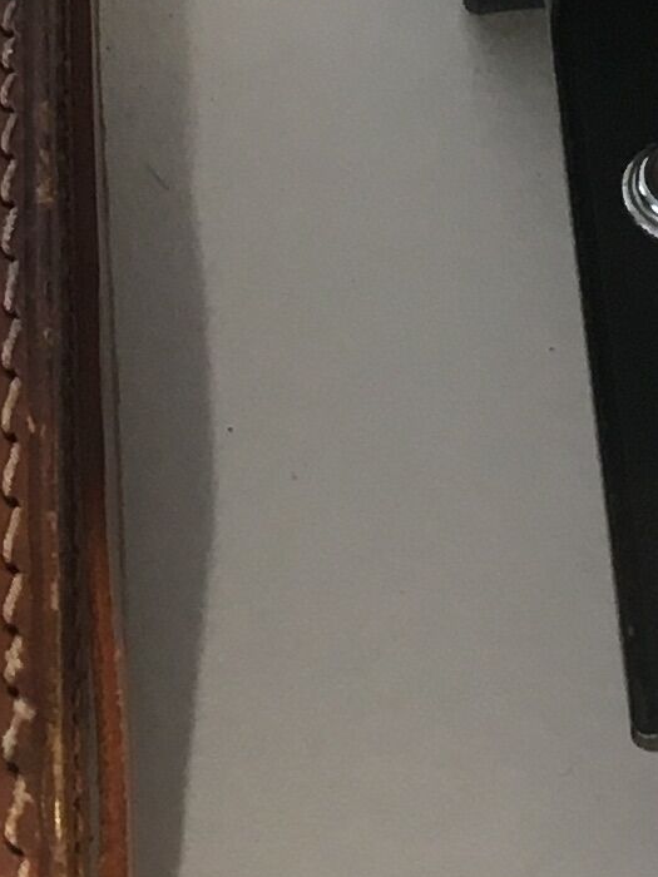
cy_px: -273
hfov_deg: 8.9
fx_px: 4233
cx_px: 249
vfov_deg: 11.5
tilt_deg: -40.1
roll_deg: +0.9
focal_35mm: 167
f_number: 2.2
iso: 40
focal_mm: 4.15
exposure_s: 1/33
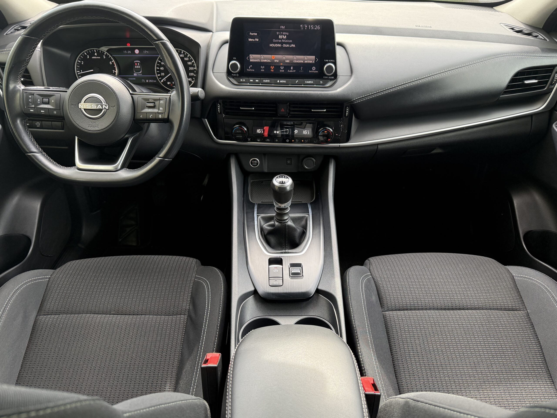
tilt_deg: -34.7
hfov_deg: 71.6
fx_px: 386
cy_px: 209
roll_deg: -0.7
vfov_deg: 56.8
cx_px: 278
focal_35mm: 24
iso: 200
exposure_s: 1/172
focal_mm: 6.76
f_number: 1.78
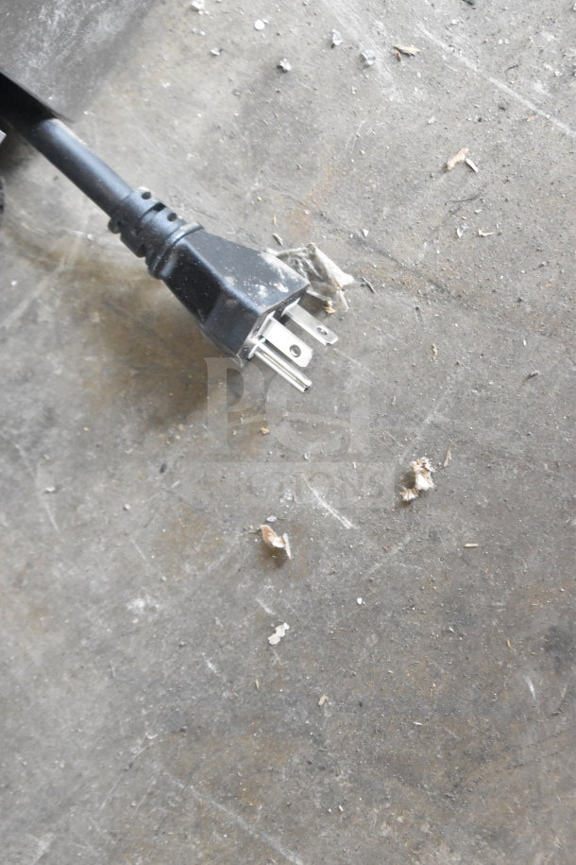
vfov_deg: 24.6
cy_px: 432
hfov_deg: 16.6
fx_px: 1980
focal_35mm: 82
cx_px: 288
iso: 6400
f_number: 5.6
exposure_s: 1/125
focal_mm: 55
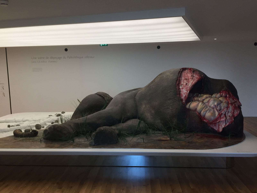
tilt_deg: -5.7
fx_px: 215
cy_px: 96
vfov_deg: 48.2
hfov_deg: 61.7
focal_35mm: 29
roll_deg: +0.4
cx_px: 128
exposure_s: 1/33
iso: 50
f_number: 2.2
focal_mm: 4.15
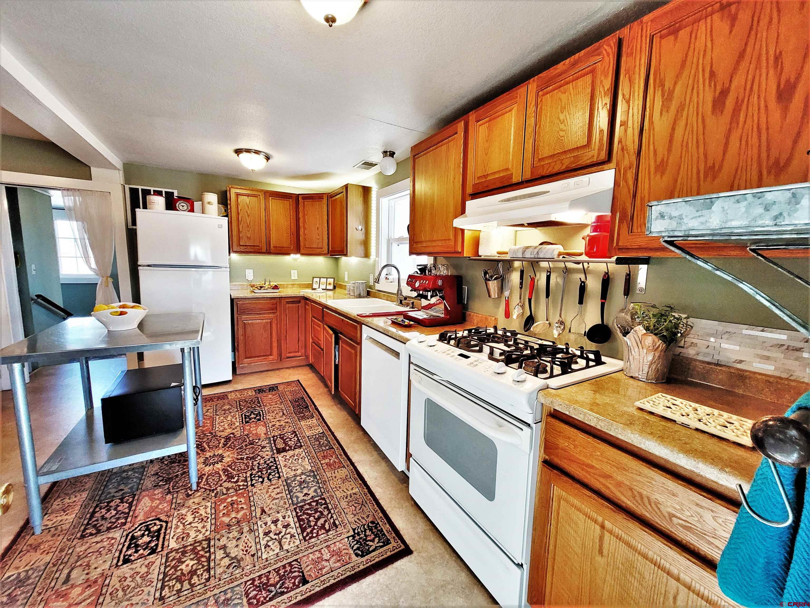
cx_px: 405
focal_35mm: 13
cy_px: 304
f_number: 2.2
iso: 200
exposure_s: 1/60
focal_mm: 1.74
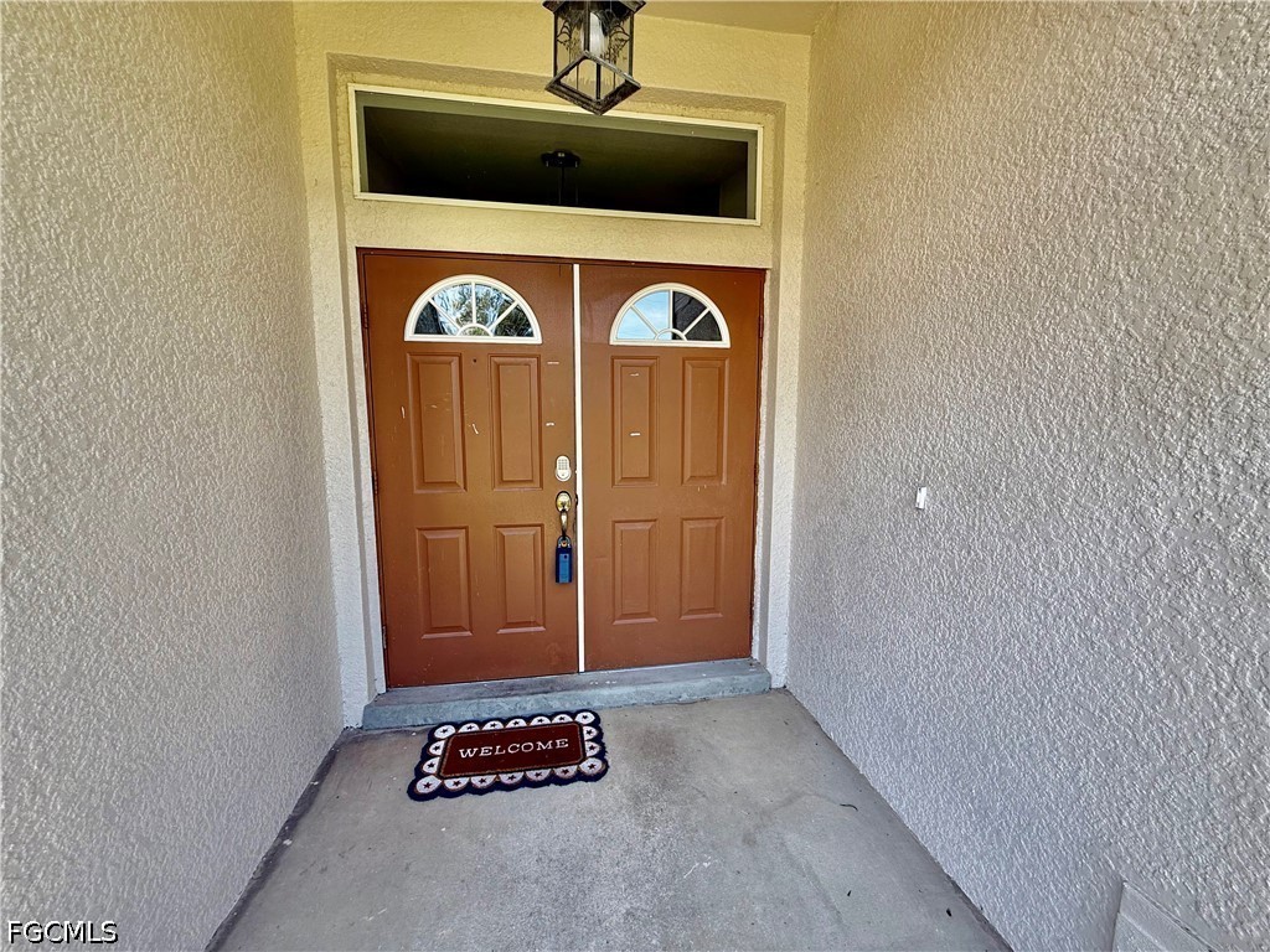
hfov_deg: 102.1
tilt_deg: -7.7
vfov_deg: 85.7
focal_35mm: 14
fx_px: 514
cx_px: 635
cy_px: 476
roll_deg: -0.1
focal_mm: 2.22
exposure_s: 1/99
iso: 64
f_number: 2.2
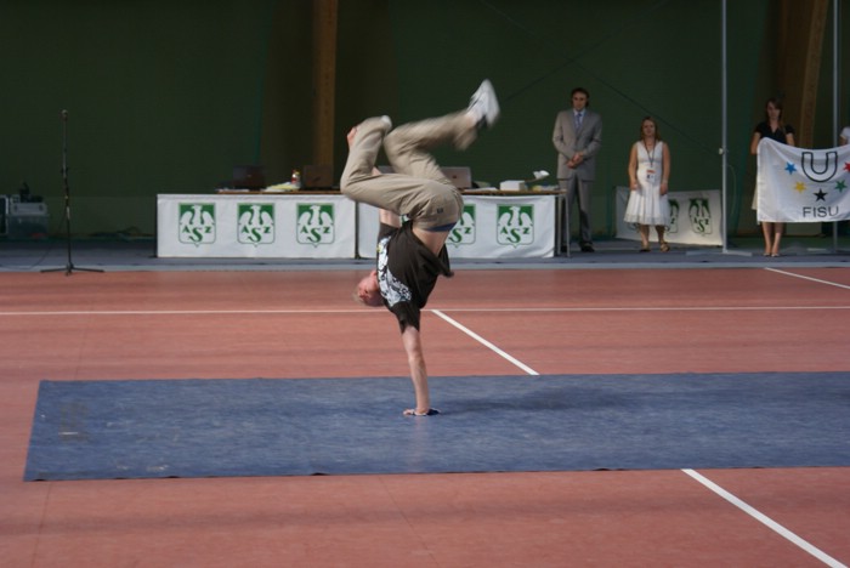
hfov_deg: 19.4
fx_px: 2481
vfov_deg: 13.1
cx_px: 425
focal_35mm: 105
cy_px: 284
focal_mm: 70
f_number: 5.6
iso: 200
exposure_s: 1/40
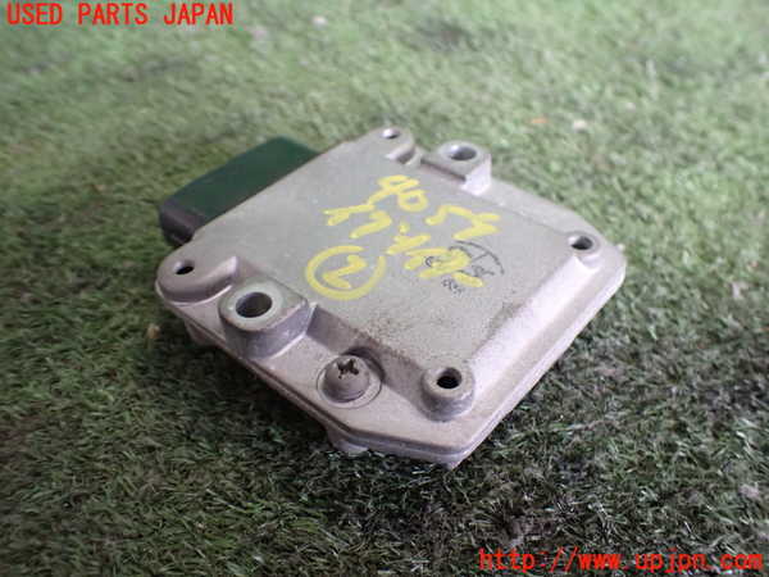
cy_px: 288
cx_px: 384
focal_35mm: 30
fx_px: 666
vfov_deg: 46.8
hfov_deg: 60.0
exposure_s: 1/100
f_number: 2.3
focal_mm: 5.4
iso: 800
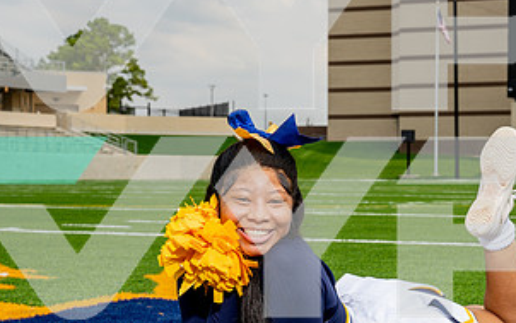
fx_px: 1224
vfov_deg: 15.0
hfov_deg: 23.6
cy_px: 228
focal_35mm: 87
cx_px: 364
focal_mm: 44
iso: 100
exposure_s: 1/250
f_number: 8
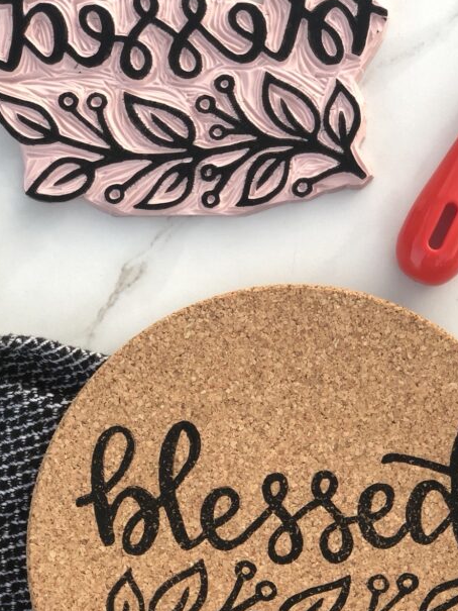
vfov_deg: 22.2
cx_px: 285
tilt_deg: -88.8
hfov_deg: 16.8
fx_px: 1552
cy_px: 388
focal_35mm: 88
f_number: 2.4
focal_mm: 6
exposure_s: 1/60
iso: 50
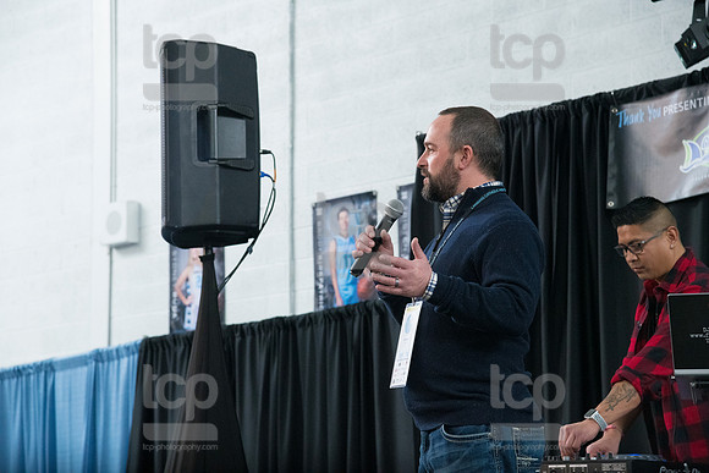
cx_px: 354
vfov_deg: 14.0
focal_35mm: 98
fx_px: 1930
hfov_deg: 20.8
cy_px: 236
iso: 4000
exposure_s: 1/250
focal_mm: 98
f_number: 5.6
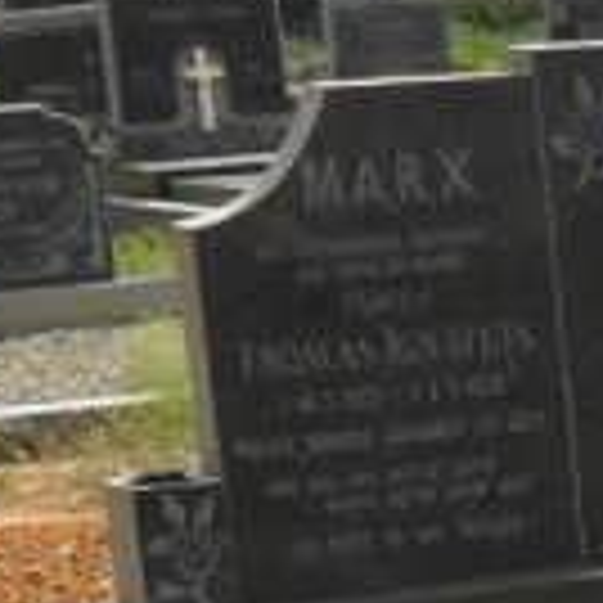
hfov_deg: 7.5
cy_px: 1202
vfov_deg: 7.9
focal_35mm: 213
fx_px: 4198
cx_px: 1624
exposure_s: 1/750
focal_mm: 4.9
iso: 100
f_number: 3.5
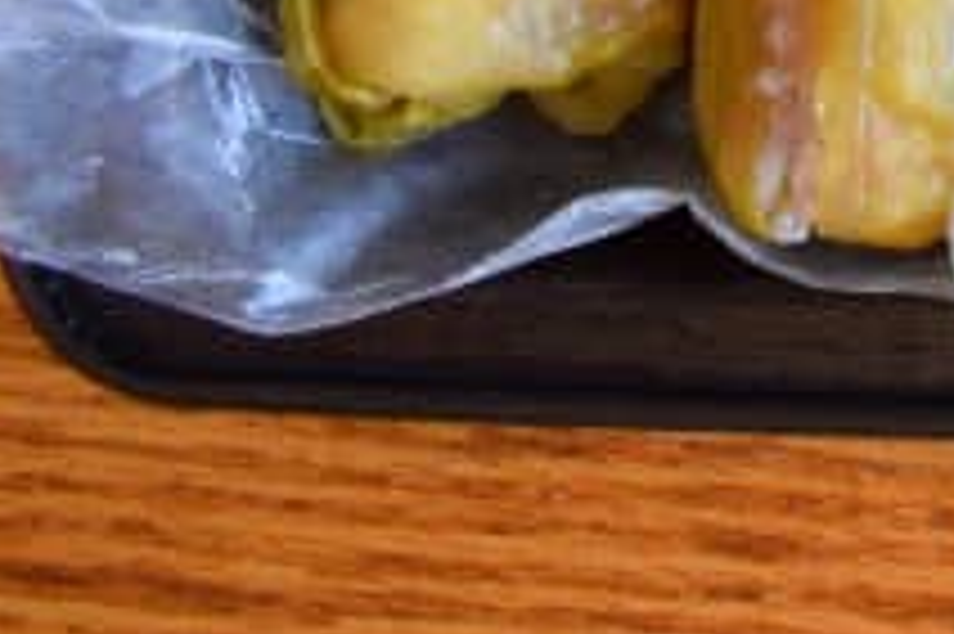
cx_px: 2480
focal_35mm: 170
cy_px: -1084
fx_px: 4501
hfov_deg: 10.1
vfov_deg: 7.4
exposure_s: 1/125
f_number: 5
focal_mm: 20
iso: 800
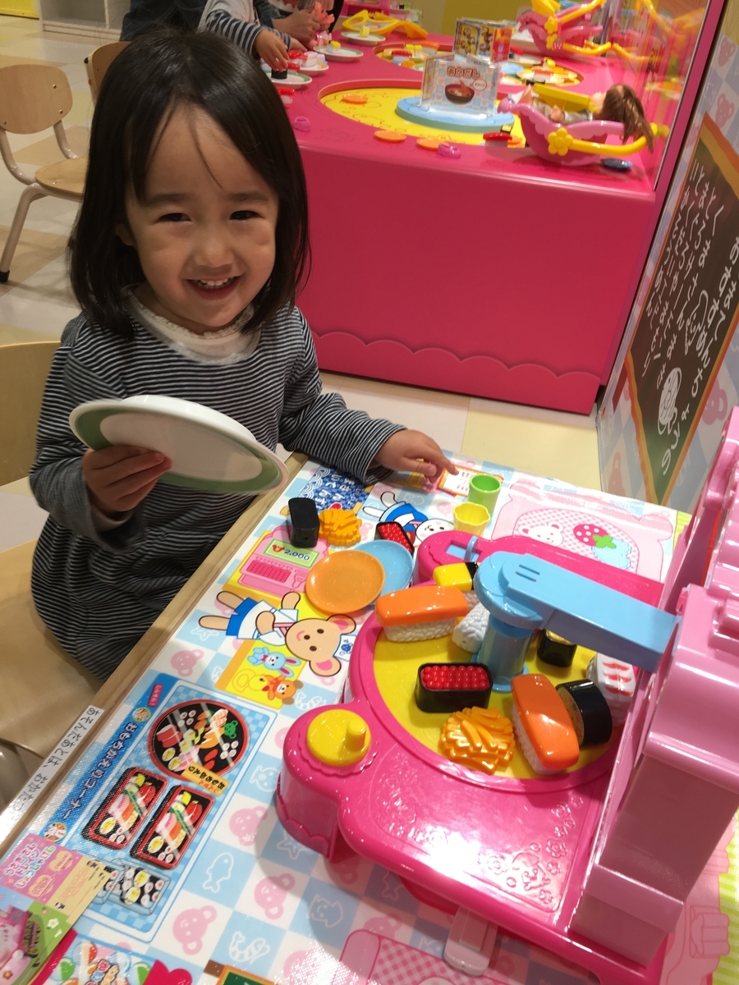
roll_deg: -7.7
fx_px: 825
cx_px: 370
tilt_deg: -35.2
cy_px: 492
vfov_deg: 61.7
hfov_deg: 48.2
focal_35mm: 29
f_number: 2.2
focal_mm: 4.15
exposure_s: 1/60
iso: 25
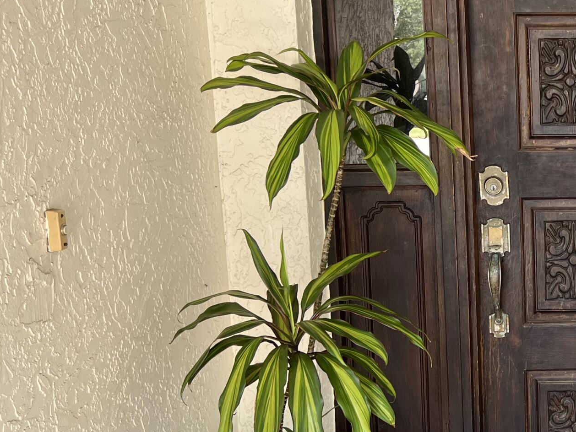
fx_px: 1032
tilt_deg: -10.0
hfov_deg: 28.4
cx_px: 630
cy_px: 241
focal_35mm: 62
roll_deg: +0.8
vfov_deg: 23.6
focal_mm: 5.7
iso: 64
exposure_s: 1/121
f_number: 1.5
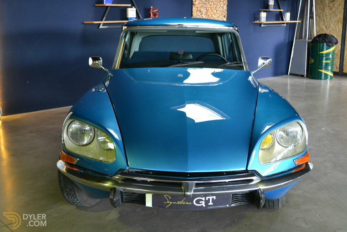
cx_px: 174
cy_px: 116
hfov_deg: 45.0
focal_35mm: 44
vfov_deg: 30.8
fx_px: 419
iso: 400
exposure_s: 1/20
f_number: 4.5
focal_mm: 29
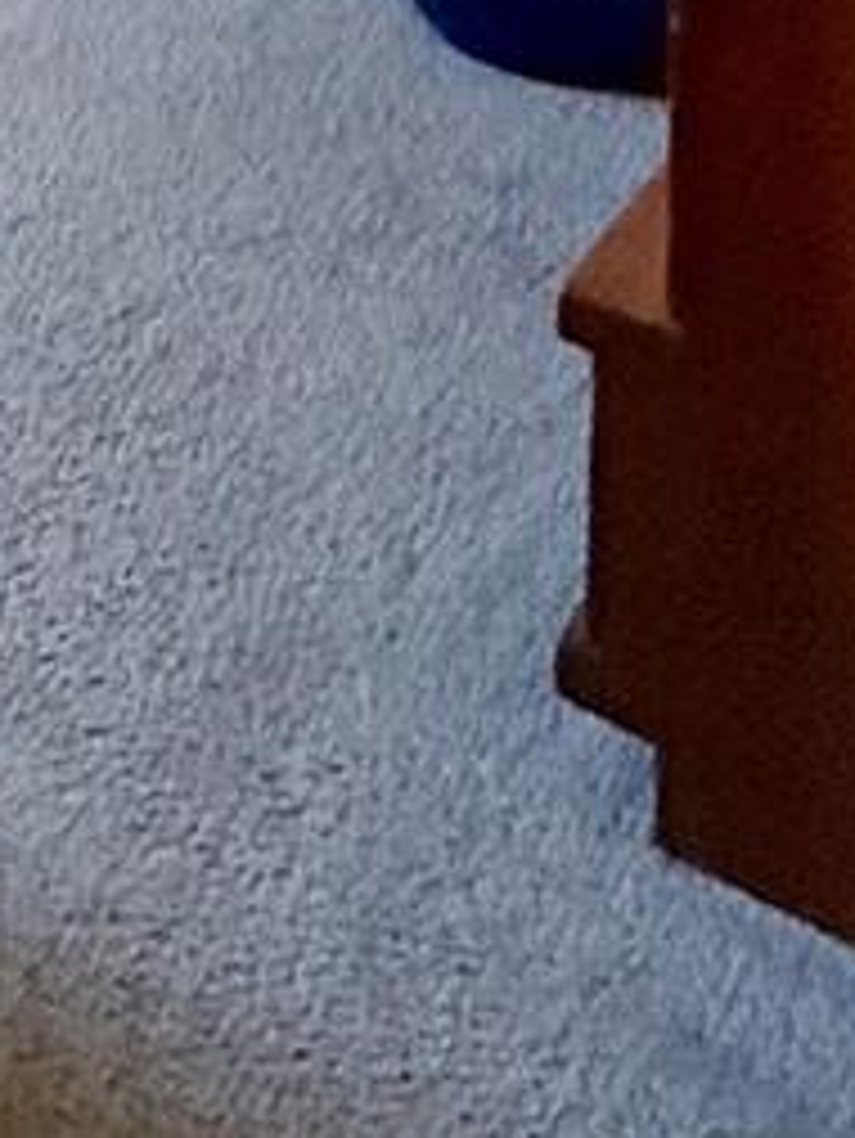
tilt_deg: -6.8
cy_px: -1039
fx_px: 2797
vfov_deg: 17.5
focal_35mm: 85
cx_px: -1206
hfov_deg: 13.1
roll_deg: +2.9
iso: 400
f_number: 2.2
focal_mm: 2.22
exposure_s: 1/60
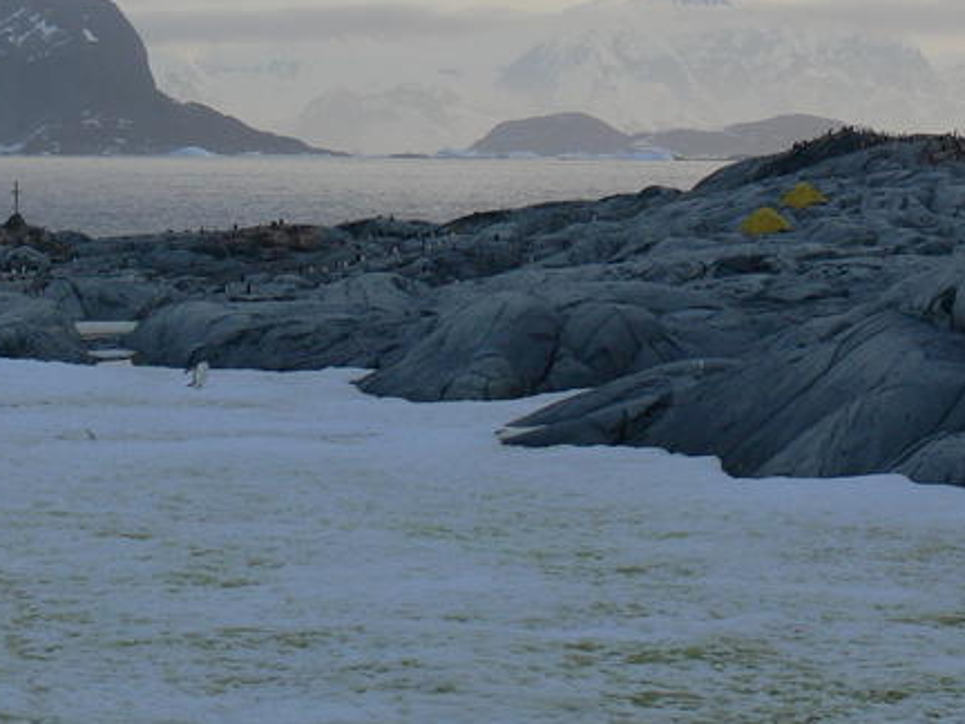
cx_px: 474
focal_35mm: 189
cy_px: 181
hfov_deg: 10.5
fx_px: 5269
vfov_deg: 7.8
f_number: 5
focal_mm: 16.9
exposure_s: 1/125
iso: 80
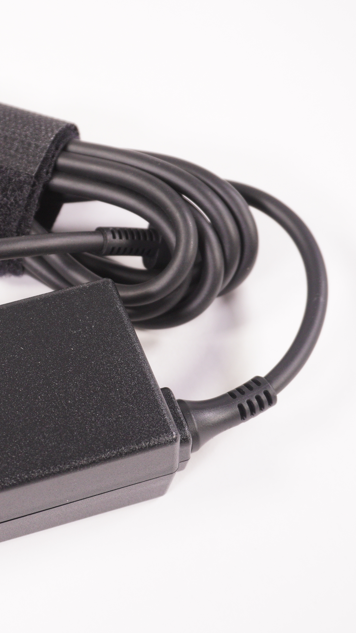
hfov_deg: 19.4
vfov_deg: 35.0
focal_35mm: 60
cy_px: 316
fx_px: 1003
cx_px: -21
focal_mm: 25
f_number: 5.6
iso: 640
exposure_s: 1/250
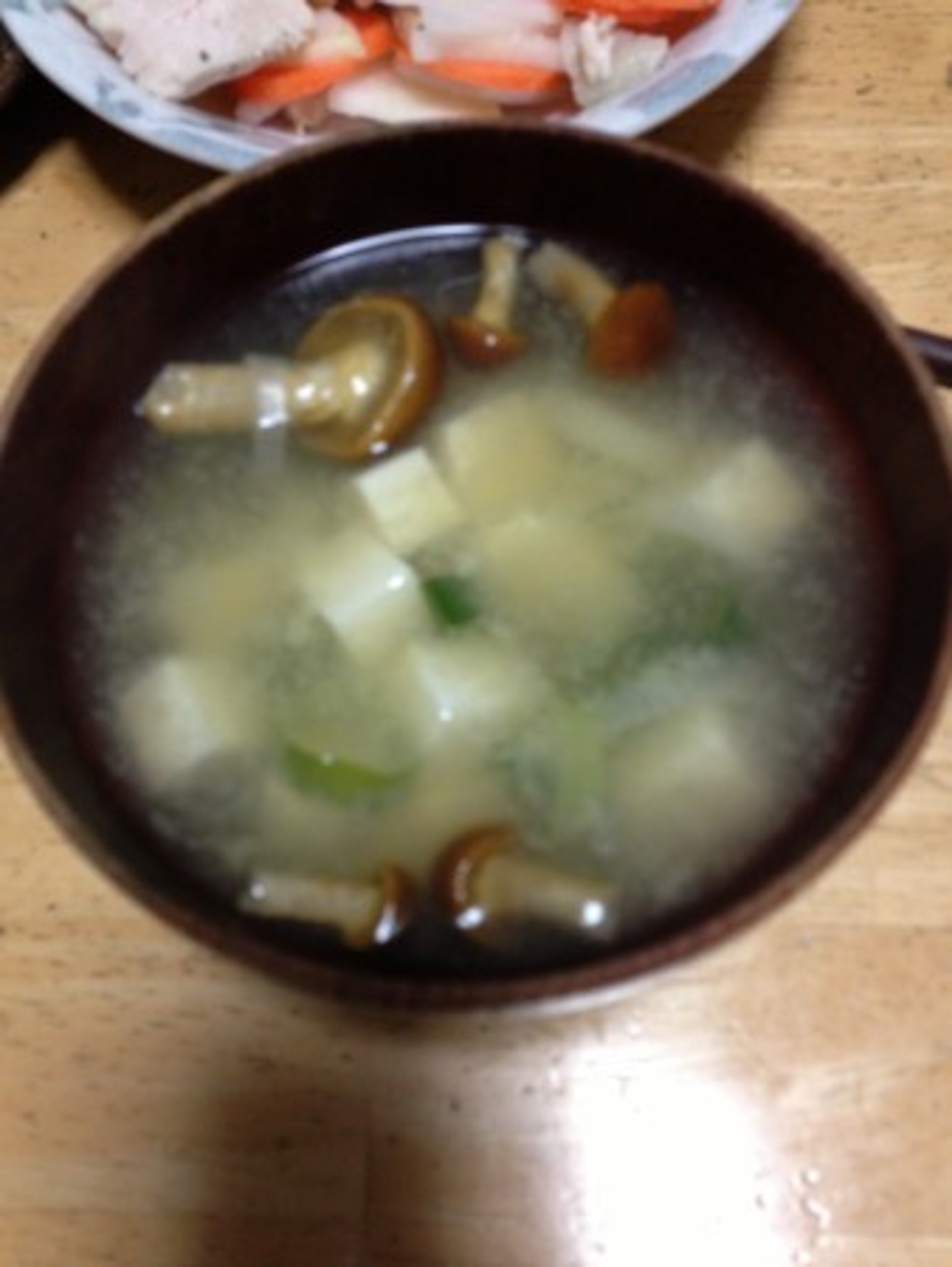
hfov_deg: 43.0
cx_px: 476
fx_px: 1209
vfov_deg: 55.3
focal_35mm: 33
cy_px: 634
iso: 250
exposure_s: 1/20
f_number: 2.4
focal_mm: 4.13
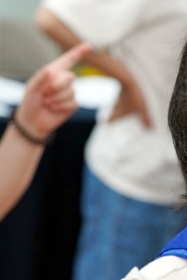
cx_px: 319
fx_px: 1340
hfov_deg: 7.8
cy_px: 168
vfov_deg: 11.9
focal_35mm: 172
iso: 2500
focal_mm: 70
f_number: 4
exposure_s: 1/160
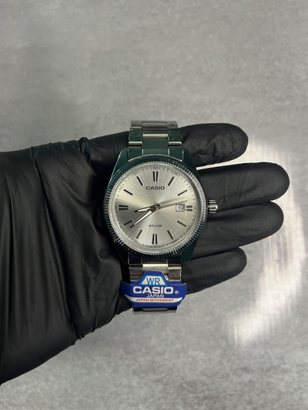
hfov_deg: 53.1
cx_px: 154
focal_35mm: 26
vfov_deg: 67.3
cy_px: 205
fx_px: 308
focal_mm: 5.1
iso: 80
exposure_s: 1/50
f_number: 1.6
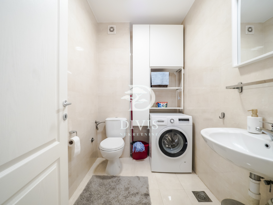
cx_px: 136
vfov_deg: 85.7
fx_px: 110
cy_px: 102
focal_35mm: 14
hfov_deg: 102.1
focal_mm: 7
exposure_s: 1/50
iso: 400
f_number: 4
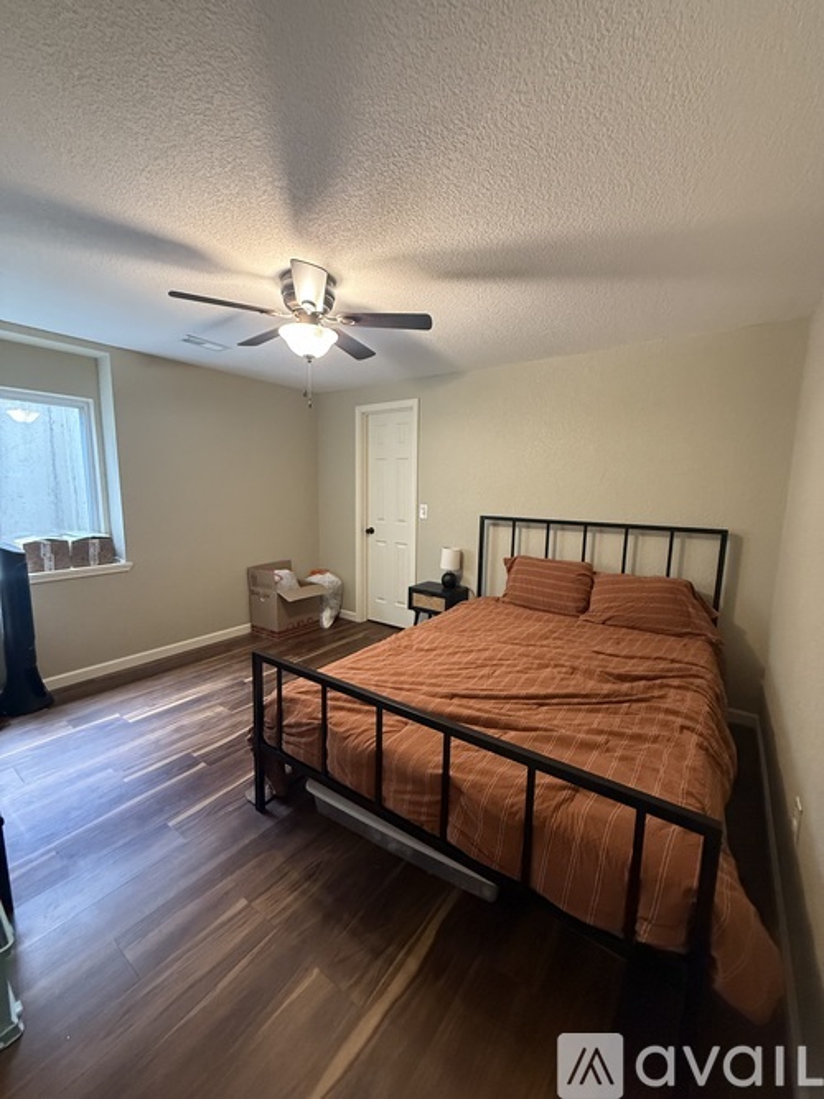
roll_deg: -1.5
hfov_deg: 85.7
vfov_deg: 102.1
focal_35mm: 14
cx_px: 412
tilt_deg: -7.6
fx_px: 444
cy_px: 550
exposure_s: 1/60
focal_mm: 2.22
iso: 640
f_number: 2.2
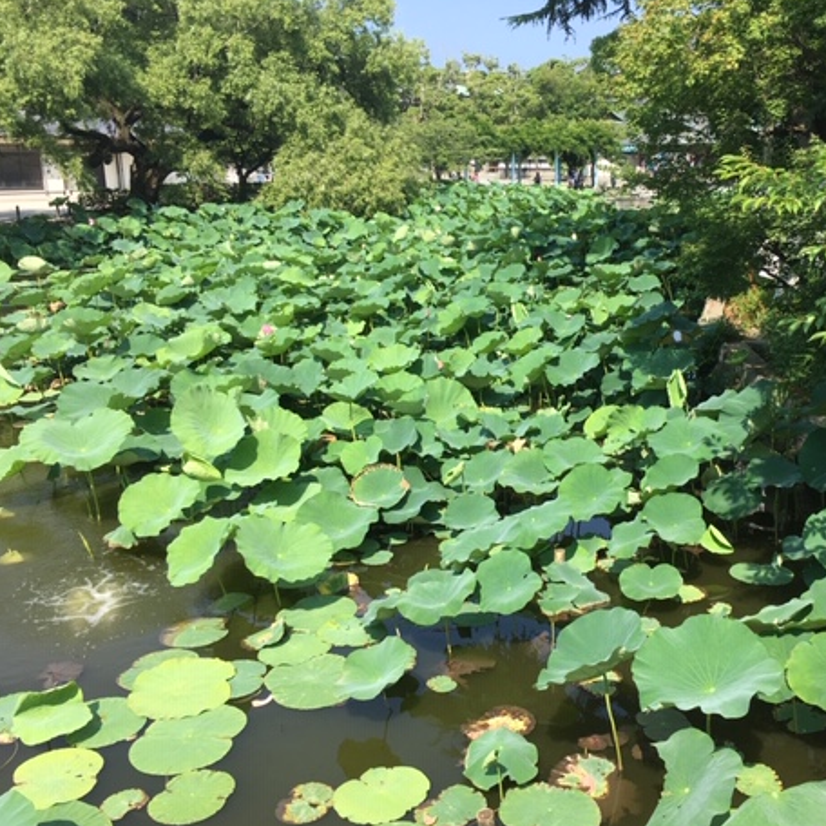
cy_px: 418
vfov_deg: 46.0
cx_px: 518
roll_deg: -0.8
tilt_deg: -15.9
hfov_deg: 45.6
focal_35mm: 36
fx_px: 972
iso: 25
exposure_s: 1/746
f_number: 2.2
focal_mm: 4.15
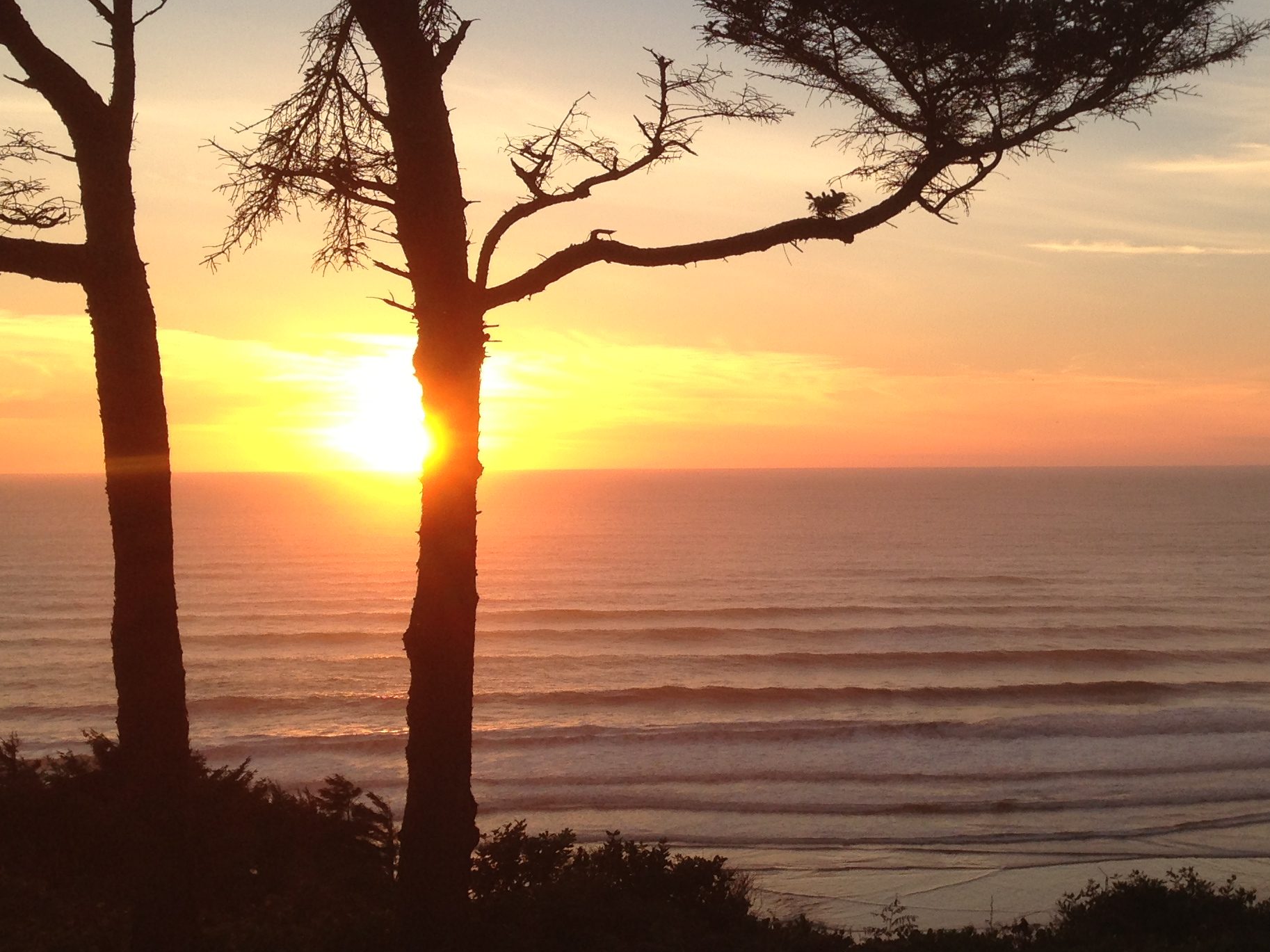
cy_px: 404
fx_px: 2164
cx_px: 1113
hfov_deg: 31.4
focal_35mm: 59
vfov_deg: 24.8
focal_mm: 4.13
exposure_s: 1/427
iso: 50
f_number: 2.4
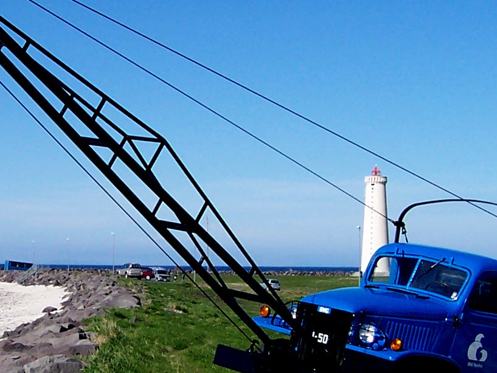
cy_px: 181
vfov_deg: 16.1
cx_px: 97
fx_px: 1321
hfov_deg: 21.0
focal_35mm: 92
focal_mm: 5.6
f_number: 5.6
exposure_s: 1/500
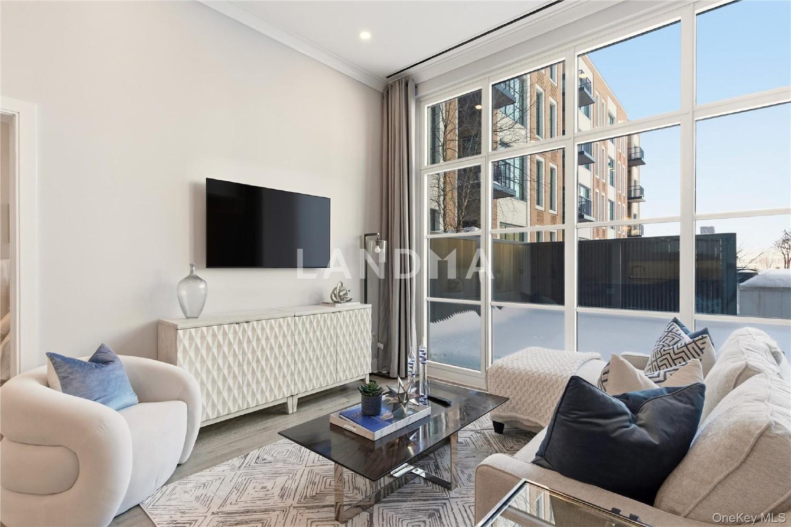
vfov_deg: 70.4
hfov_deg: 93.3
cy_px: 264
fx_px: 373
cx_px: 396
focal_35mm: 17
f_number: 9
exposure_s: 1/125
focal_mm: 17
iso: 250
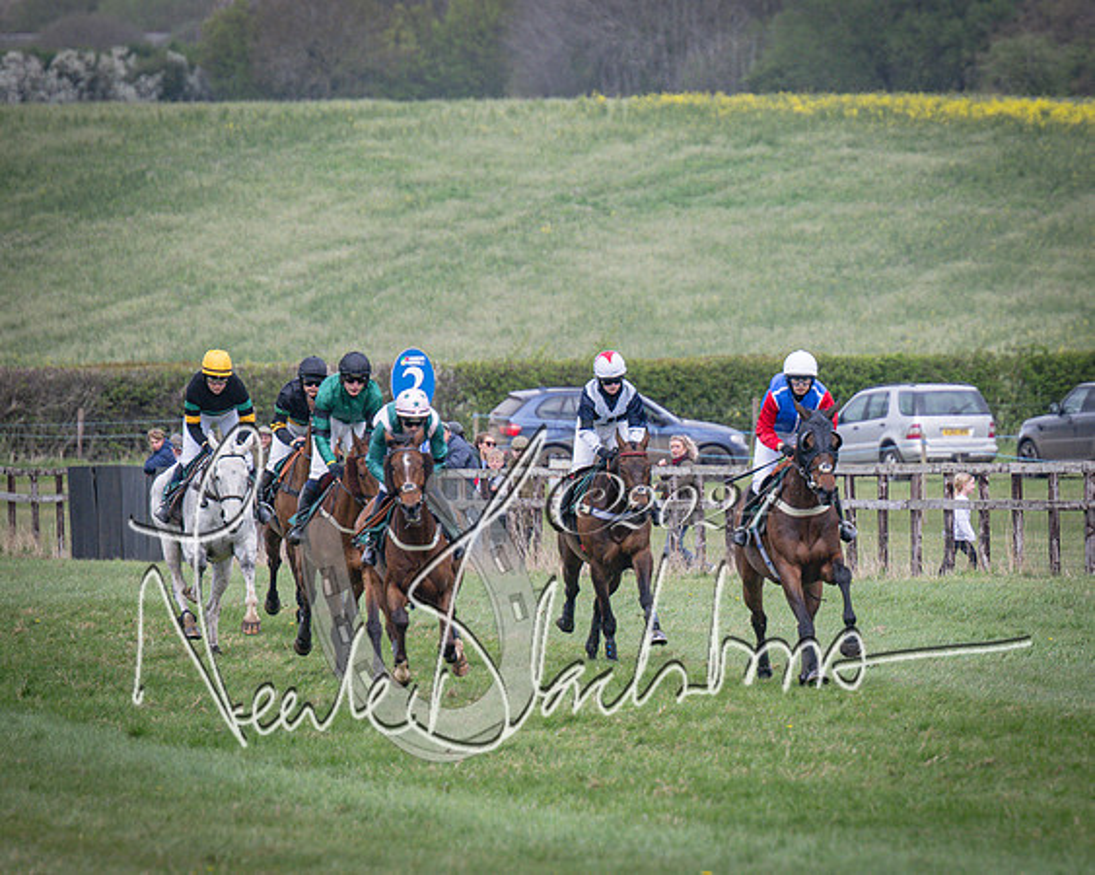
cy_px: 539
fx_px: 18641
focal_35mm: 575
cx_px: 930
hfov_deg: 3.4
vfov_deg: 2.7
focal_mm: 230
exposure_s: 1/2000
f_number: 4
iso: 400
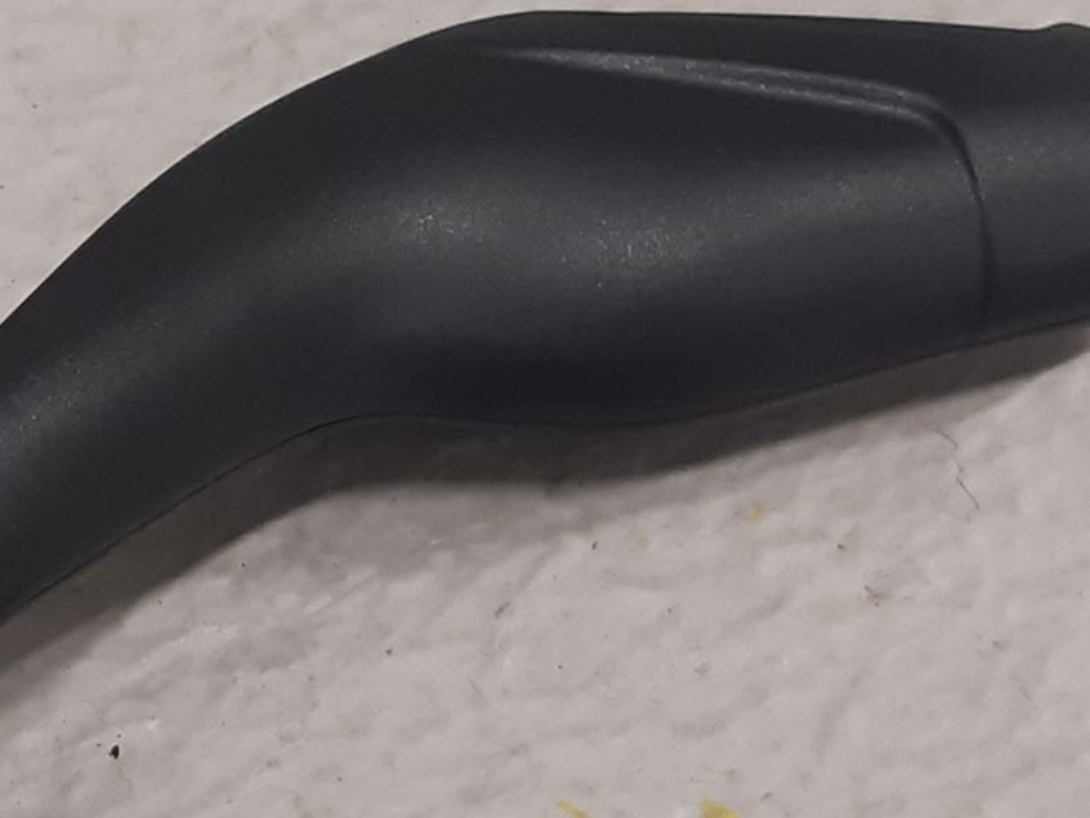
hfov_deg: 26.3
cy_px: 476
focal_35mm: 70
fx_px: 2205
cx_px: -10
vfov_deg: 21.0
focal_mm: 3.93
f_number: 1.7
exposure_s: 1/50
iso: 125
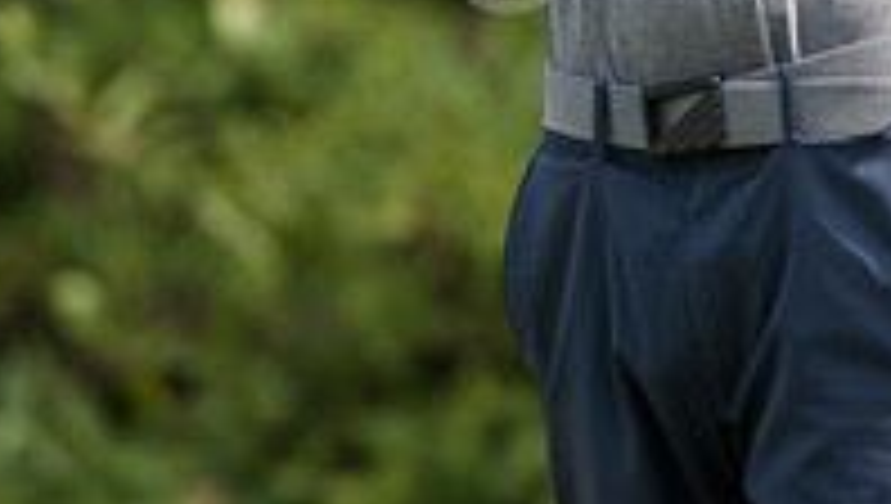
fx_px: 21741
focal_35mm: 919
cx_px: 513
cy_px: -313
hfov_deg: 2.3
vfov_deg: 1.3
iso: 400
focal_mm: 300
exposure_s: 1/2000
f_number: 4
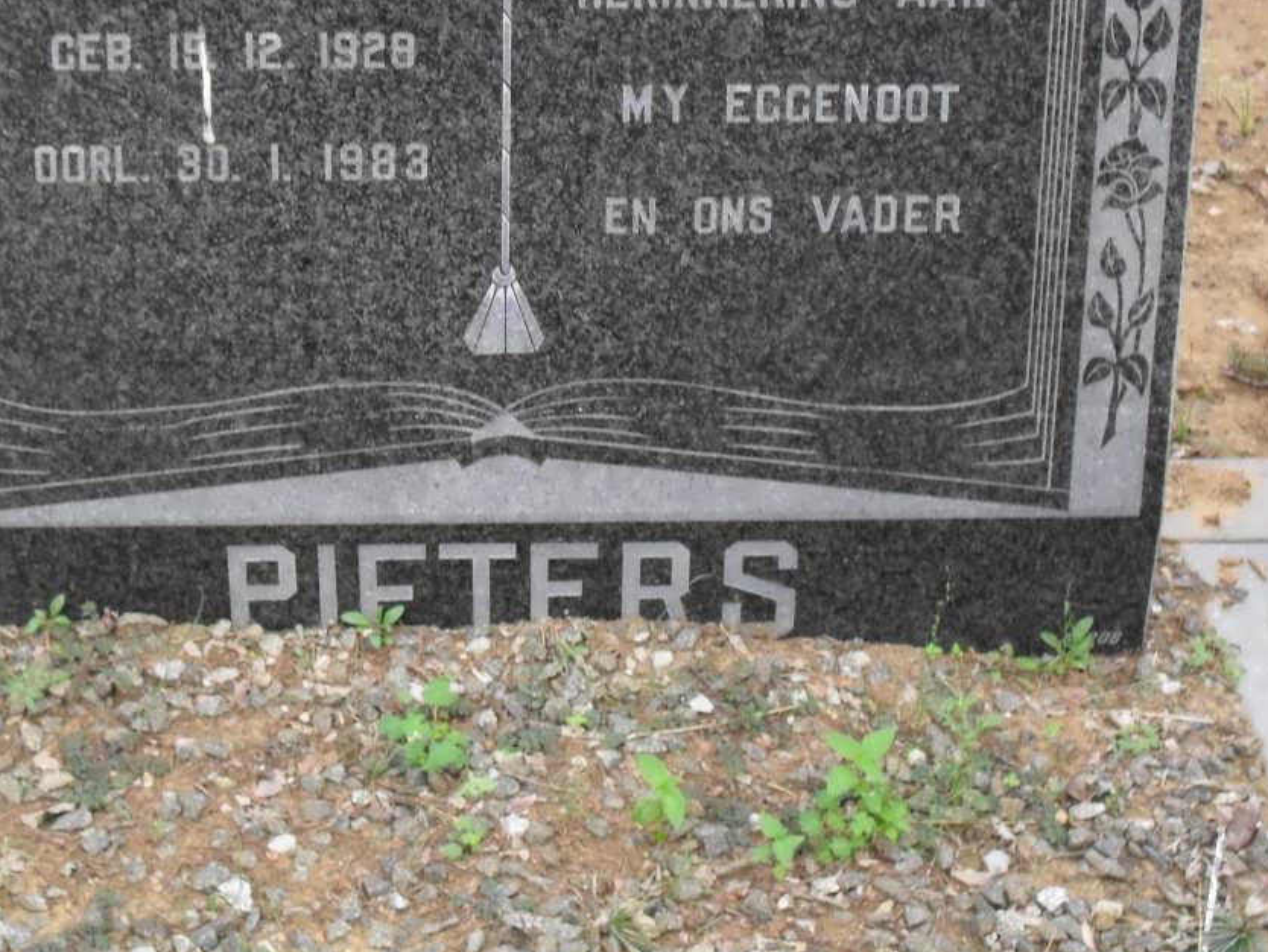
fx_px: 3005
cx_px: 461
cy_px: 289
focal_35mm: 82
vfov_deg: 17.9
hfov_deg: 23.8
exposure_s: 1/60
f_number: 4.3
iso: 100
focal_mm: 10.1
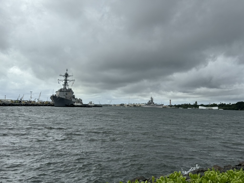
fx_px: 338
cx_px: 122
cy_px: 92
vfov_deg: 30.3
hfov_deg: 39.7
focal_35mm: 48
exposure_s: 1/4310
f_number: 1.78
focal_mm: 6.86
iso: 64
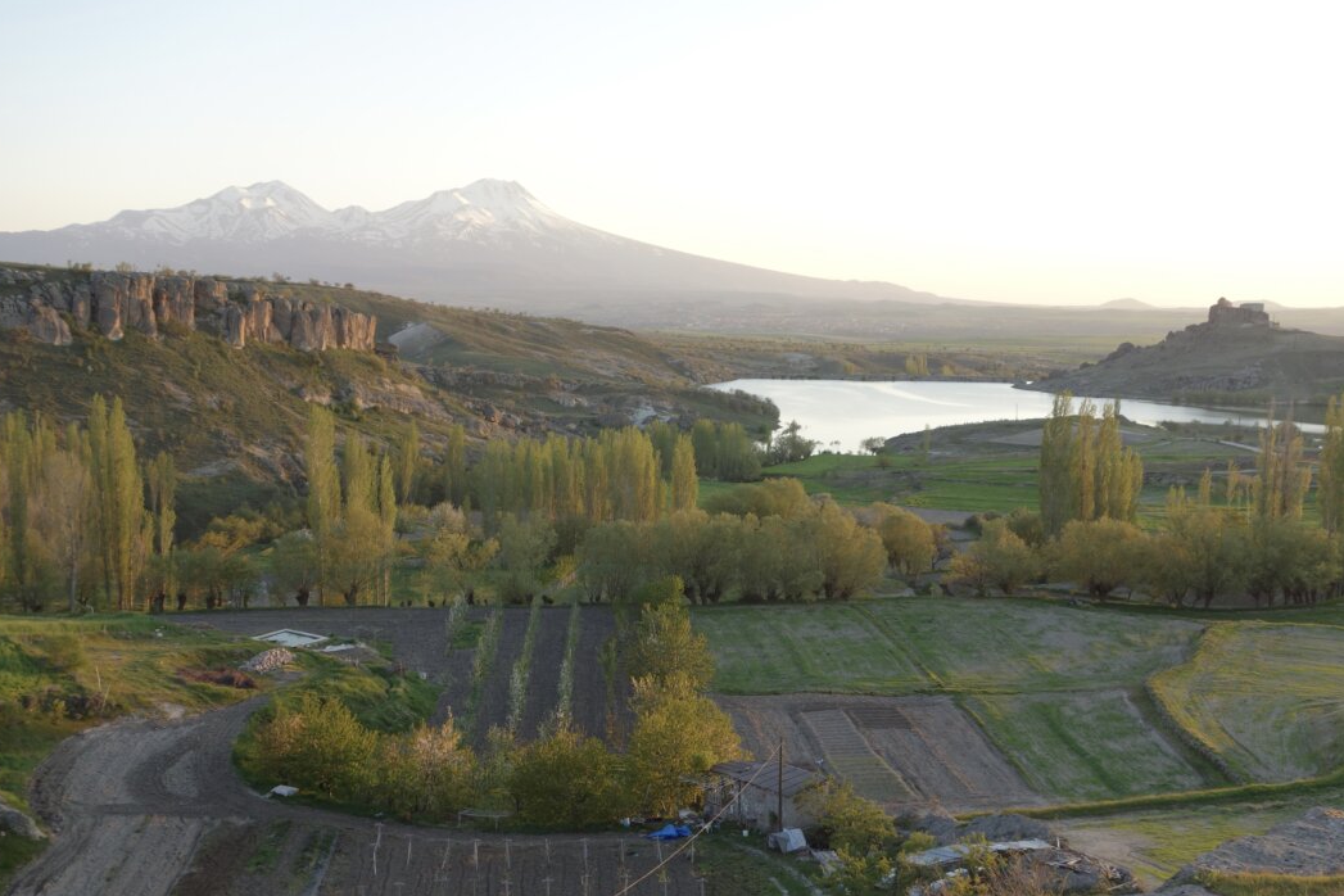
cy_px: 435
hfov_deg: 57.2
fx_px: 1232
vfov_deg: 40.0
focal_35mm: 33
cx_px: 653
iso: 125
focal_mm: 11.89
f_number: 4
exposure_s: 1/100
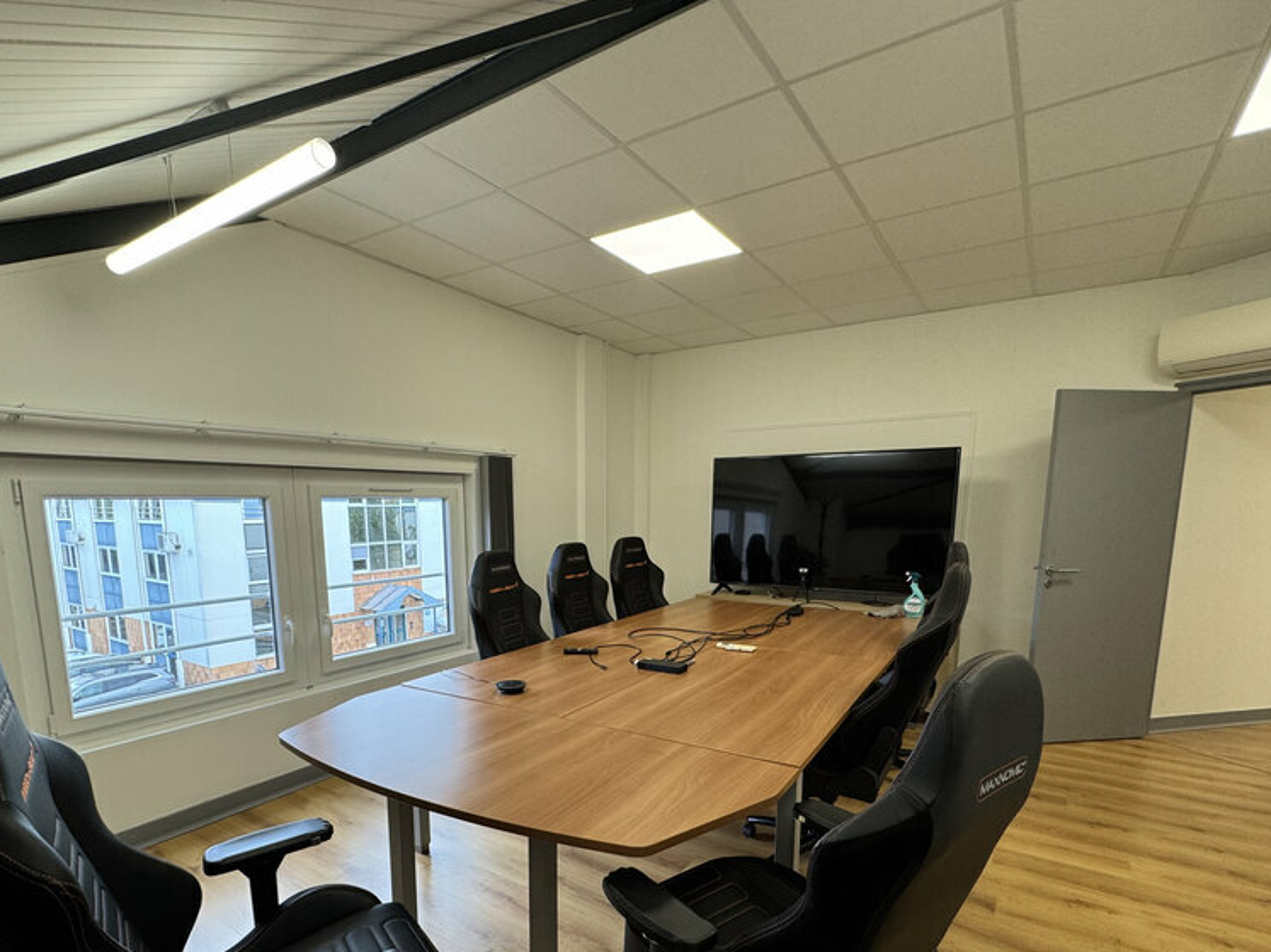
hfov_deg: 87.7
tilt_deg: -9.2
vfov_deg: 70.1
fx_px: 661
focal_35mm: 18
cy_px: 610
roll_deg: +0.3
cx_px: 601
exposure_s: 1/100
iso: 125
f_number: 2.2
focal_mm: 2.22
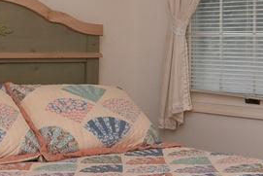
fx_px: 680
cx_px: 21
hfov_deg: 21.4
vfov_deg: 14.6
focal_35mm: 93
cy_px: 31
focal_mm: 12
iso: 800
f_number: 5
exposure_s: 1/80
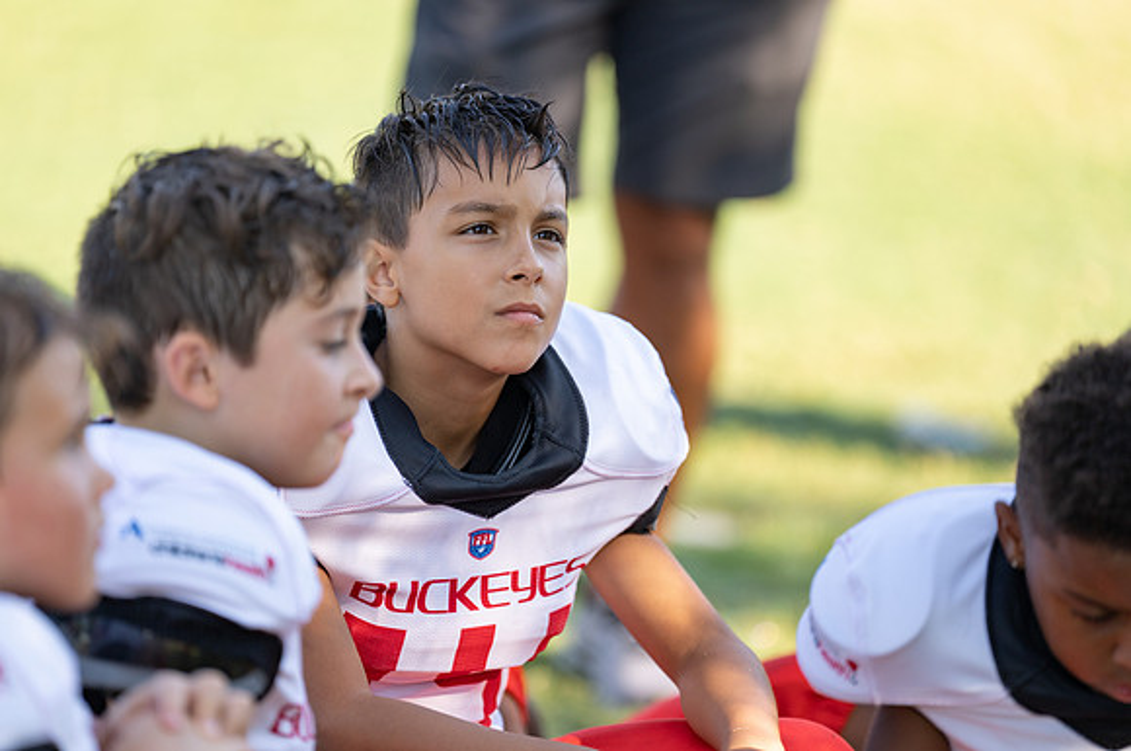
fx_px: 6189
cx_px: 566
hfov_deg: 10.4
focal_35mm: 197
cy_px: 376
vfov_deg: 6.9
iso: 320
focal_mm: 197
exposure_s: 1/1000
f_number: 2.8
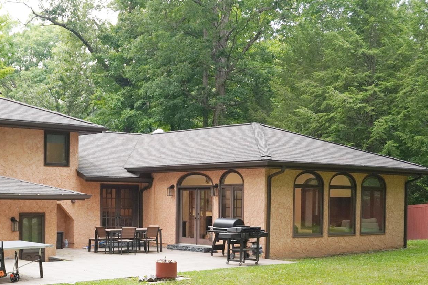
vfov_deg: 23.6
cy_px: 218
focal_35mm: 57
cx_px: 90
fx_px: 676
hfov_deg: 34.2
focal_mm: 23
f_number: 4
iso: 800
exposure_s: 1/160
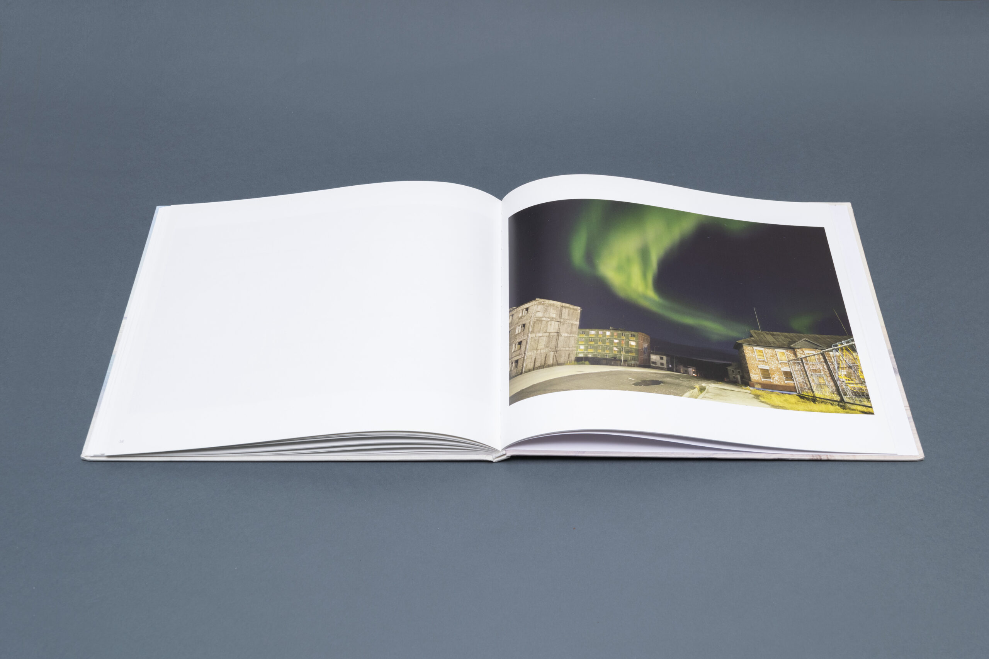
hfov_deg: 55.1
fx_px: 948
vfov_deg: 38.4
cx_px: 494
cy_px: 330
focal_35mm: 34
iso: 200
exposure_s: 1/125
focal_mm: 23
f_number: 8
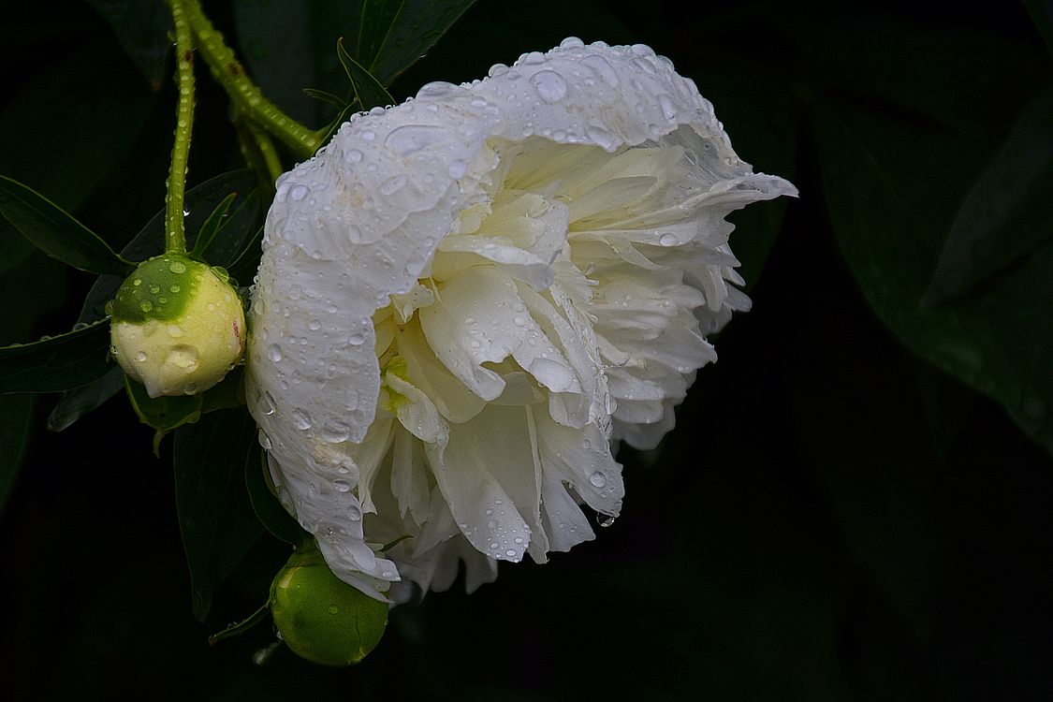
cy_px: 351
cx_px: 526
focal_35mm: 405
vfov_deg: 3.4
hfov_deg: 5.1
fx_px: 11845
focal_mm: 270
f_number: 6.3
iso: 100
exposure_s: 1/400
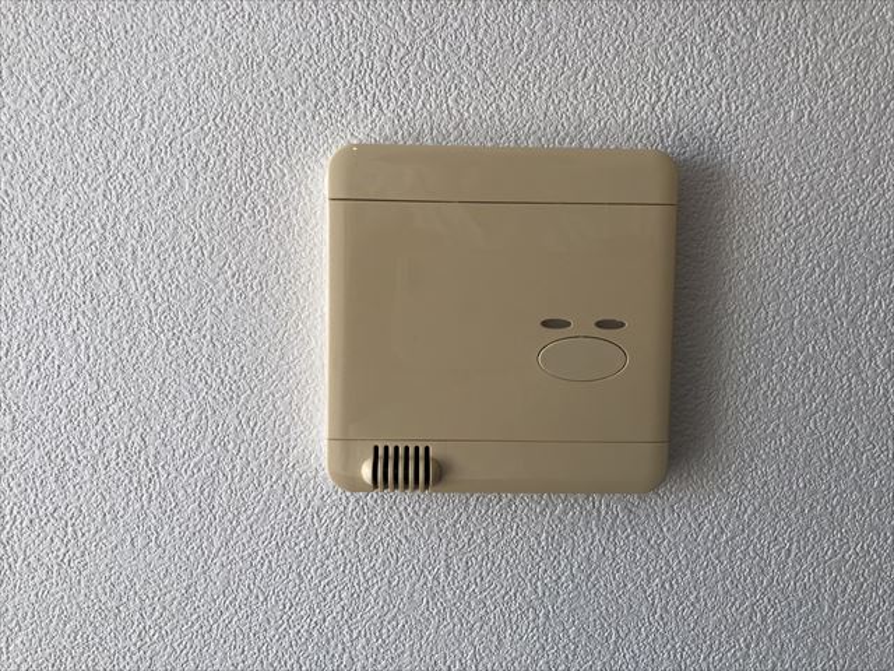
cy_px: 336
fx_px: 723
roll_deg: +0.4
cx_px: 447
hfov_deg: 63.4
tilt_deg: -5.7
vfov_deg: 49.7
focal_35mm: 28
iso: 32
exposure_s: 1/100
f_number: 1.8
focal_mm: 3.99
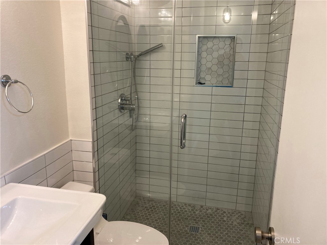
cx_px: 164
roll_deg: +1.2
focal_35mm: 28
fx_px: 265
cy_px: 122
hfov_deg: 63.4
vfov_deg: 49.7
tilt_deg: -15.6
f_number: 1.8
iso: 80
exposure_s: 1/60
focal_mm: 3.99
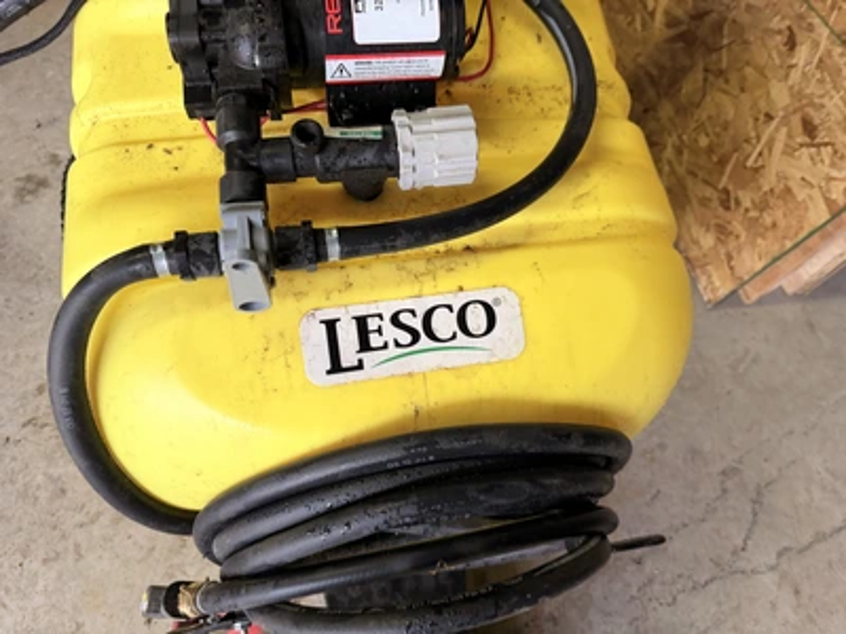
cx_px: 423
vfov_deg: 56.8
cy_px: 317
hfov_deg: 71.6
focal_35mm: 24
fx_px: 587
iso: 125
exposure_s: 1/60
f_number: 1.78
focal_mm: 6.76
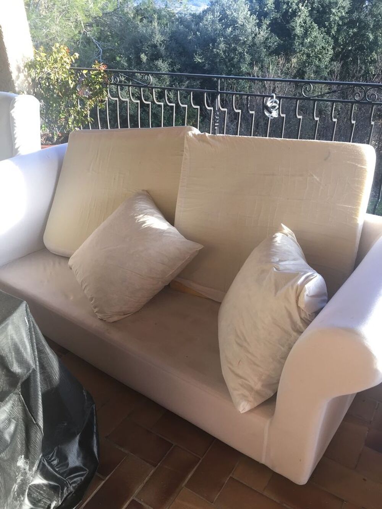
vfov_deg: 61.7
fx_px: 427
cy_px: 254
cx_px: 191
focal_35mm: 29
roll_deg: +2.9
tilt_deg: -28.5
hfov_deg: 48.2
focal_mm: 4.15
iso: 32
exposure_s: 1/100
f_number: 2.2
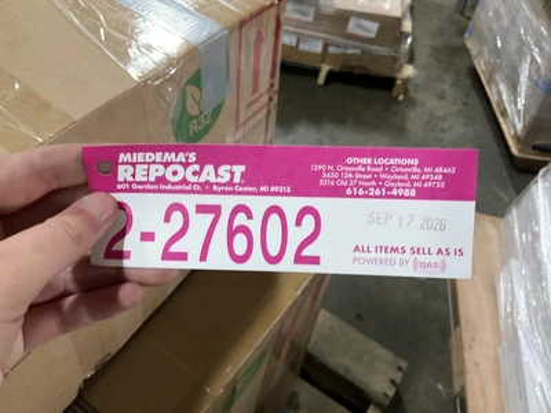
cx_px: 276
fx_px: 462
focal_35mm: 29
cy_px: 206
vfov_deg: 48.2
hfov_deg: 61.7
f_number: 1.8
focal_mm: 3
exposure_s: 1/40
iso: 320
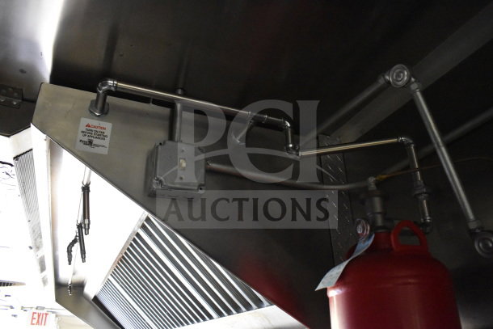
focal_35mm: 27
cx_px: 246
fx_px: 370
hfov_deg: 67.4
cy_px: 164
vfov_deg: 48.0
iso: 6400
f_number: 4.5
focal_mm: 18
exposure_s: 1/100
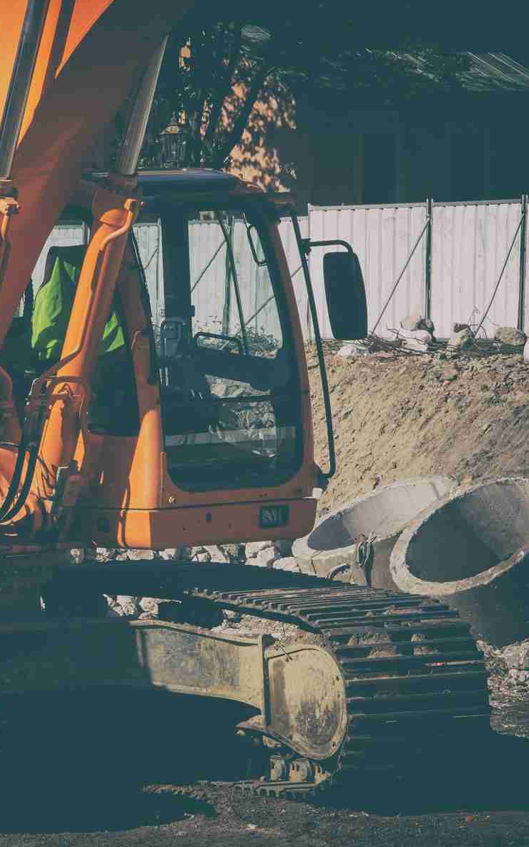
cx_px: -67
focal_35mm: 209
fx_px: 4817
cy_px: 403
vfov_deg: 10.0
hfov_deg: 6.3
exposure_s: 1/320
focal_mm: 85
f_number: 16
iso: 320
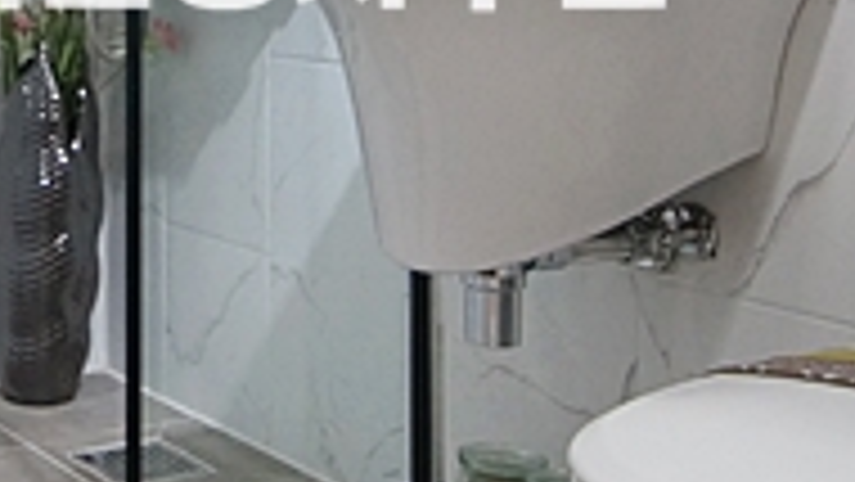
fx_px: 1497
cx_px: 108
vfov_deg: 17.3
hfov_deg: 30.7
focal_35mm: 66
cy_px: -117
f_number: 4
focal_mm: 10
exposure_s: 1/125
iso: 800
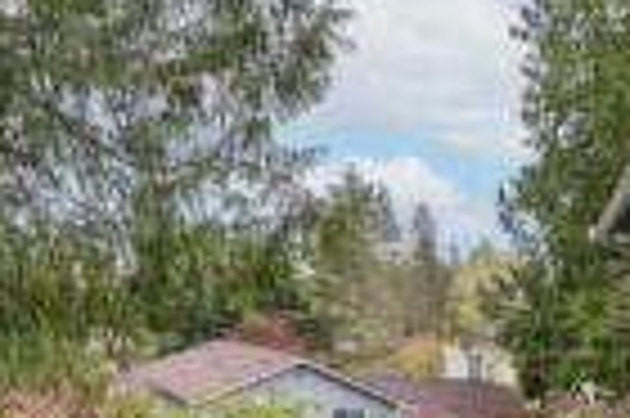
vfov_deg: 30.8
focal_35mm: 43
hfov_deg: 39.7
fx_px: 752
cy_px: 290
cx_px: -9
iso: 400
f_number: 8
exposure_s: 1/8
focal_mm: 10
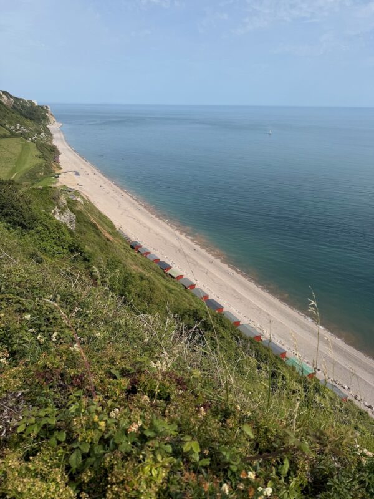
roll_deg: -0.6
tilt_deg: -23.5
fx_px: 346
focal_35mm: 24
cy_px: 250
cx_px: 187
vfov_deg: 71.6
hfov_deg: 56.8
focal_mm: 6.76
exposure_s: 1/6173
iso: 80
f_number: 1.78
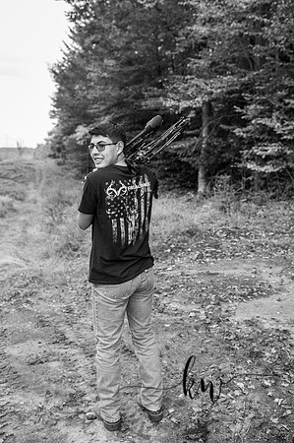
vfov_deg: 54.5
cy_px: 222
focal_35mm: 35
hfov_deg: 37.8
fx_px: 430
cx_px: 147
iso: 400
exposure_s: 1/250
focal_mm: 35
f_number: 4
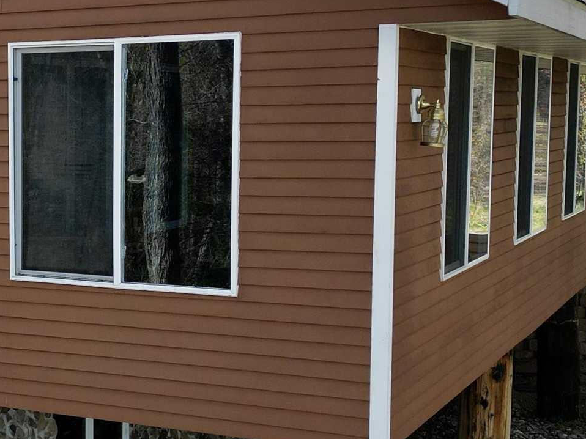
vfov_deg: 19.1
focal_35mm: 77
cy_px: 249
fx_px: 1303
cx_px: -42
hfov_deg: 23.9
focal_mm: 6.72
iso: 100
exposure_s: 1/1000
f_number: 1.7
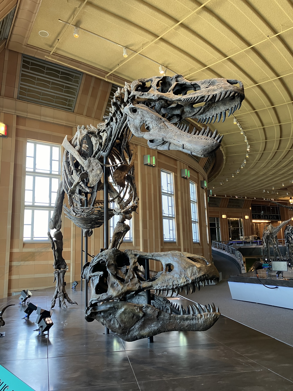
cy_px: 196
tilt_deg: +10.6
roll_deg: +2.0
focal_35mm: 28
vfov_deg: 63.4
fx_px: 316
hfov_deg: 49.7
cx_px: 146
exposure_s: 1/60
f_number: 1.8
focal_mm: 3.99
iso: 100
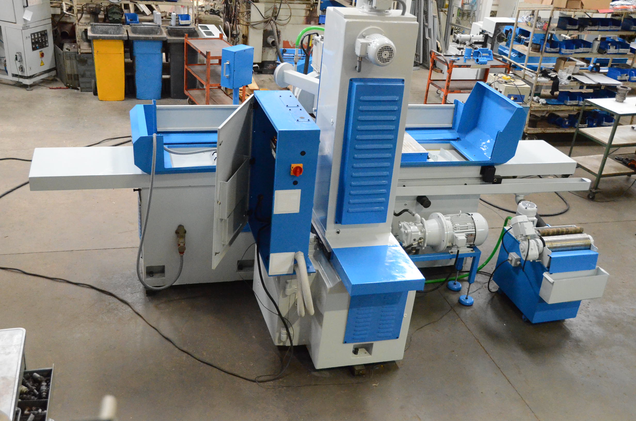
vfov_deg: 34.1
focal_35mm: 39
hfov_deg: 49.6
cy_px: 210
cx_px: 318
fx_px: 688
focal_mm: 26
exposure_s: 1/400
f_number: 3.8
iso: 6400
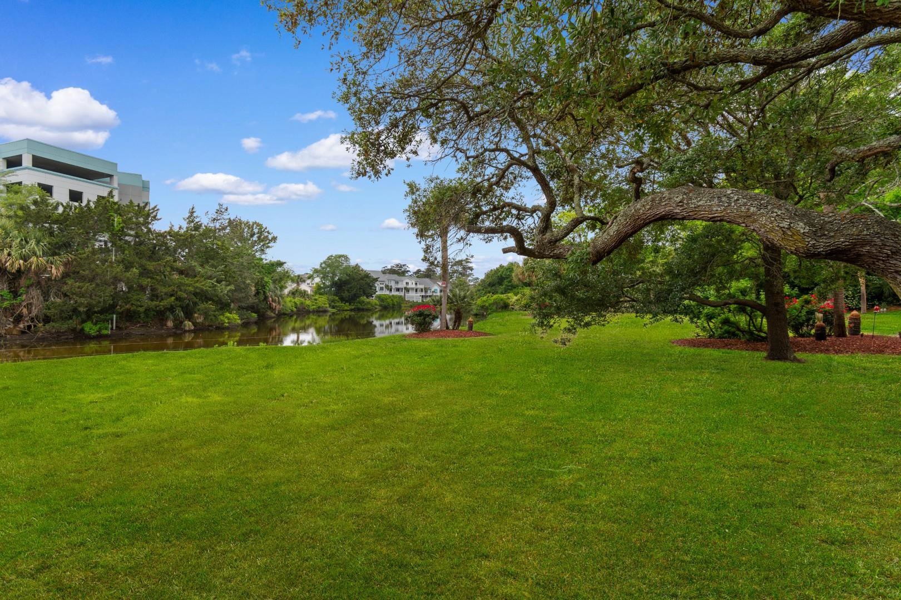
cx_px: 450
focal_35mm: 15
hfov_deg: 100.4
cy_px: 300
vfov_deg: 77.3
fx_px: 375
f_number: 5.6
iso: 100
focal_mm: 10
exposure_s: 1/125
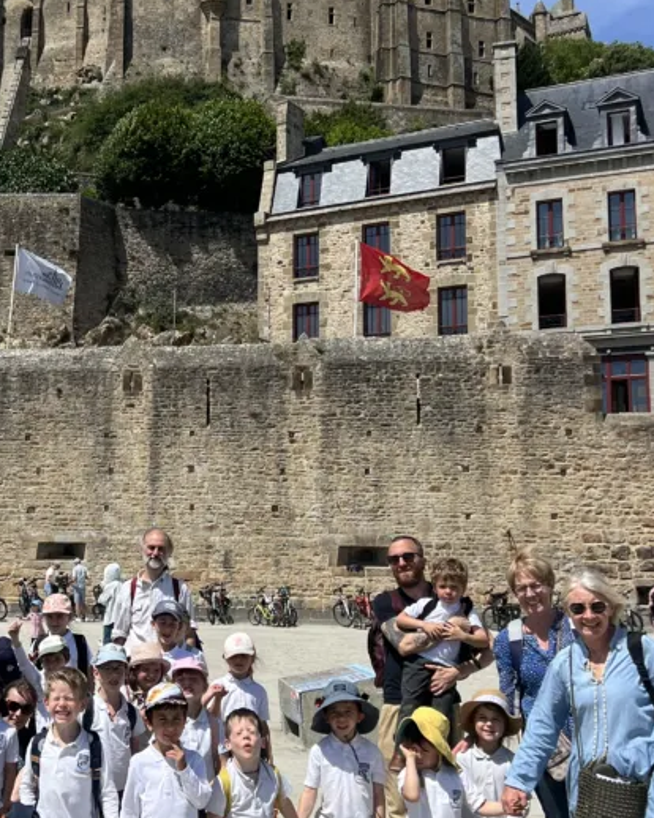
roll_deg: +0.2
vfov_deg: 38.1
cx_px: 125
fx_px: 1186
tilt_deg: +9.9
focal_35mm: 49
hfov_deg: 30.0
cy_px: 414
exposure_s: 1/5587
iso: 50
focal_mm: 5.7
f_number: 1.5
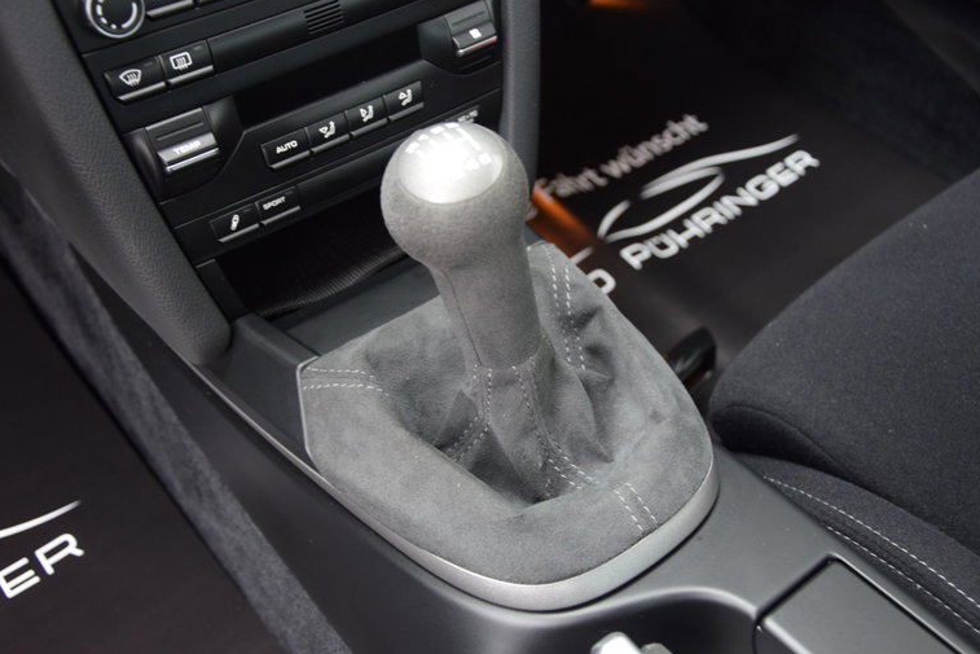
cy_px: 328
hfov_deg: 27.7
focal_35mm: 73
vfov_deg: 18.7
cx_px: 493
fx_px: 1987
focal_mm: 48
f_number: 4.8
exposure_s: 1/60
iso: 900
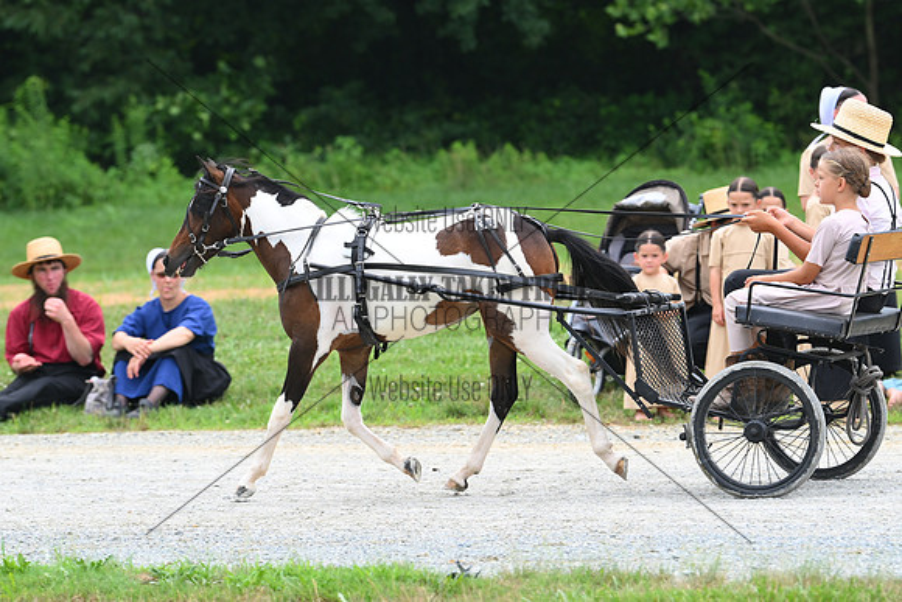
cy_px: 301
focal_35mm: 255
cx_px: 451
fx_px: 6390
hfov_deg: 8.1
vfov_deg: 5.4
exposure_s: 1/886
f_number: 4.5
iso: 250
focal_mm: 170
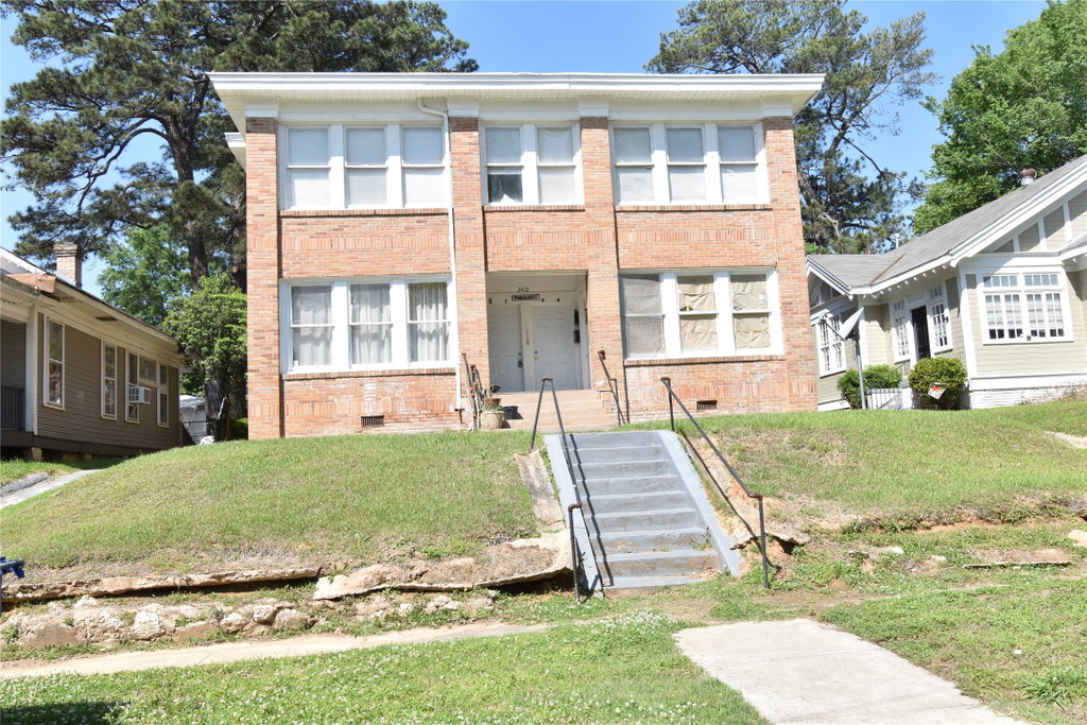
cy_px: 362
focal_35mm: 30
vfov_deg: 43.6
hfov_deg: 61.9
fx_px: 906
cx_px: 544
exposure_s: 1/320
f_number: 13
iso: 500
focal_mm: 20
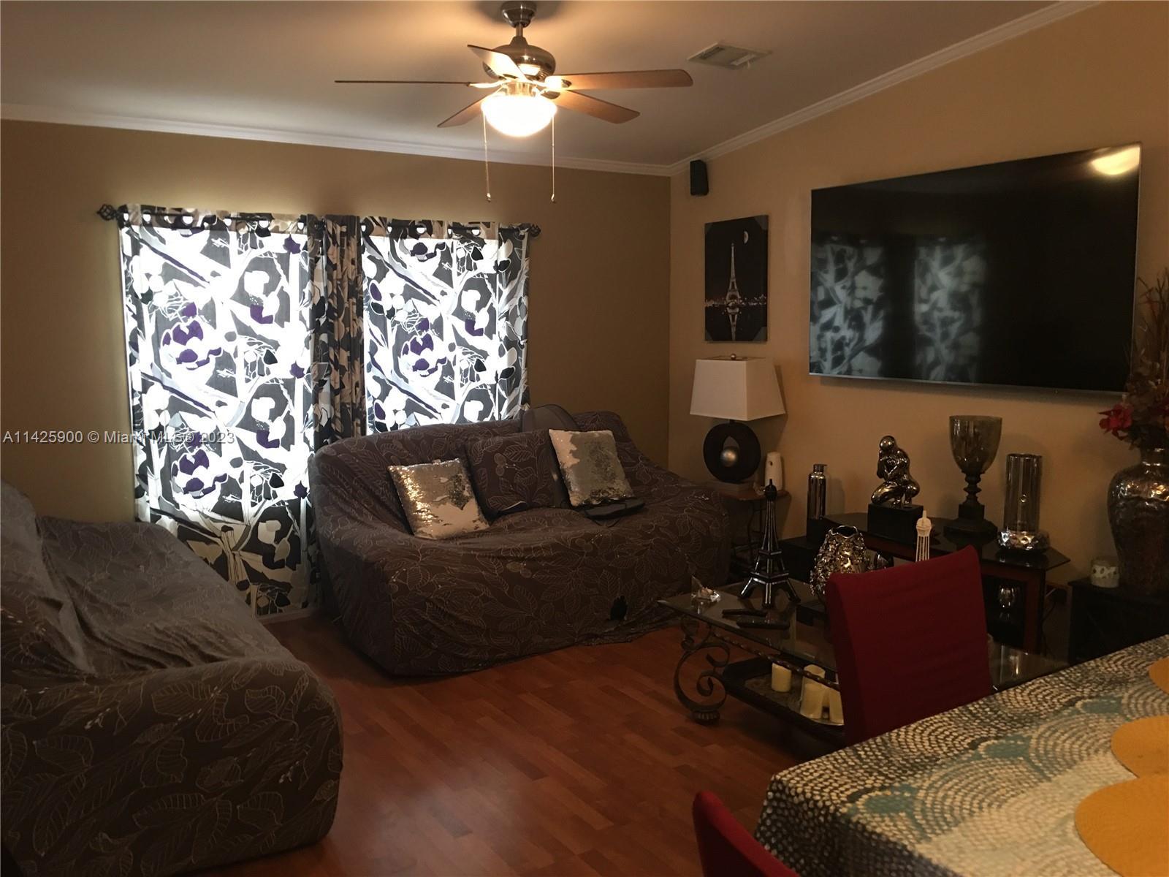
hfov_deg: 61.7
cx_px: 584
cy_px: 438
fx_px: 979
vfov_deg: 48.2
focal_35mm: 29
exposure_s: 1/8
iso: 80
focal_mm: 4.15
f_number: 2.2
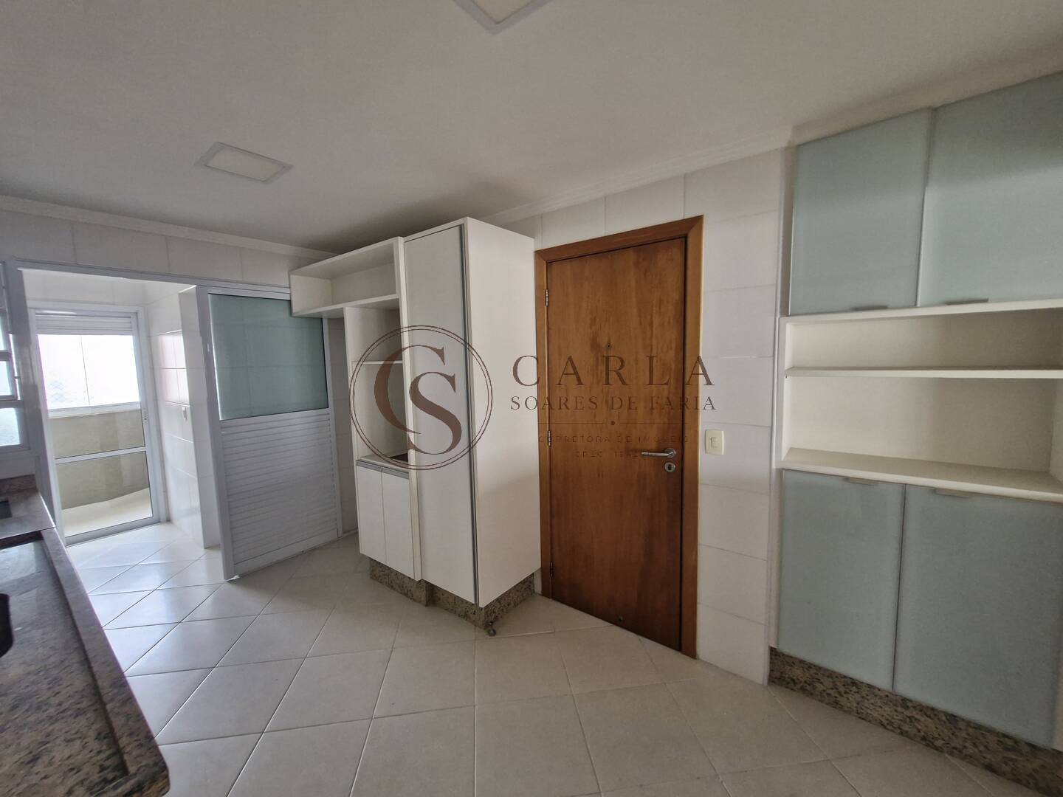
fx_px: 399
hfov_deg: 106.2
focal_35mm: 13
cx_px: 532
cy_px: 398
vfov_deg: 89.9
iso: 200
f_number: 2.2
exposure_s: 1/60
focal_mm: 1.74
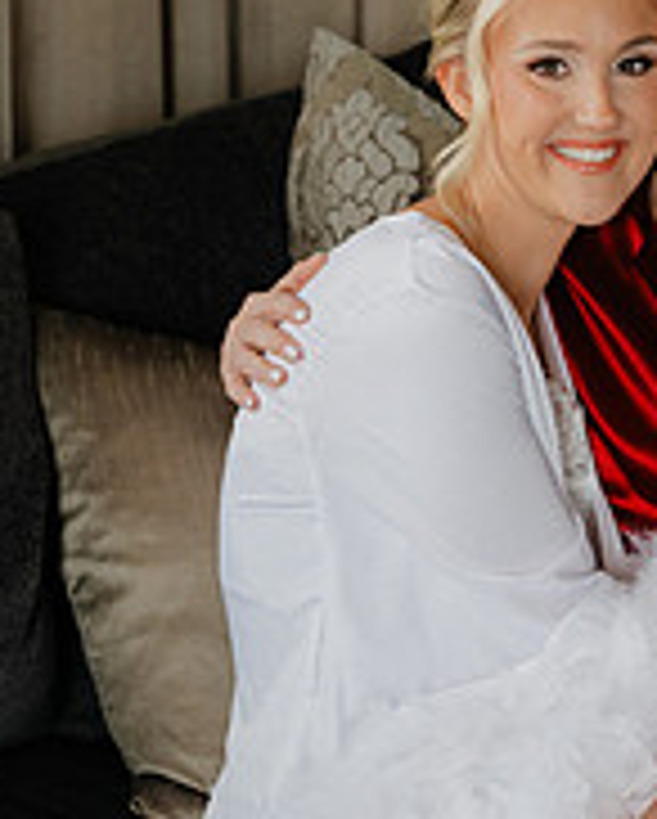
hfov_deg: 9.5
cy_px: 428
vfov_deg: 11.9
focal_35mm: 162
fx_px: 3931
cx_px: 608
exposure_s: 1/320
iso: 1250
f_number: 3.5
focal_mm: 70
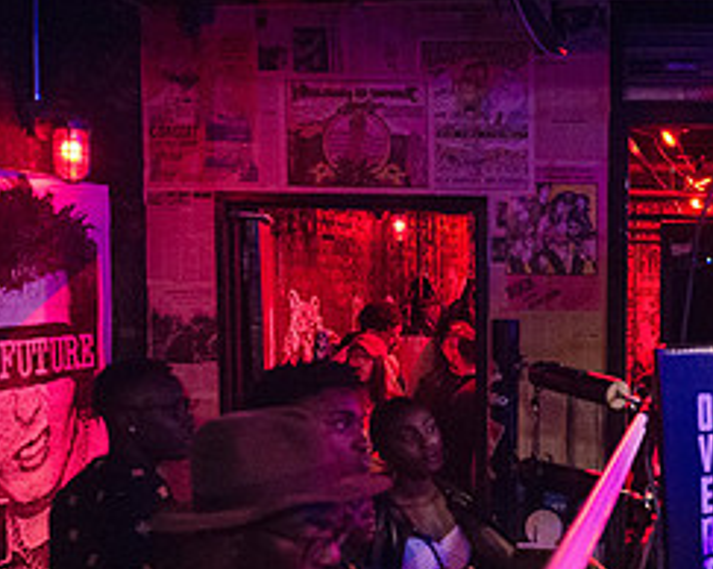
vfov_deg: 27.3
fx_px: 1160
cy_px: 397
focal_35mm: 55
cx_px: 722
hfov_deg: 31.5
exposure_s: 1/250
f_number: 3.2
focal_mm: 24
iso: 5000
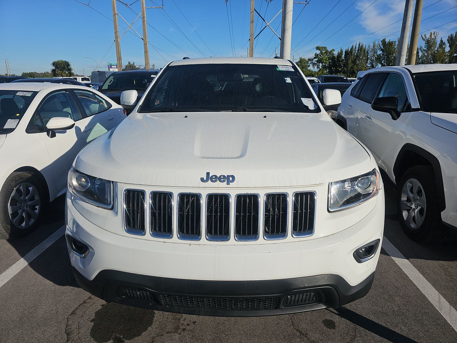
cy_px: 172
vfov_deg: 58.9
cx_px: 228
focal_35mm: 23
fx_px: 304
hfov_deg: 73.9
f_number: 1.7
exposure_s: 1/1328
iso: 50
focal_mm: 6.3
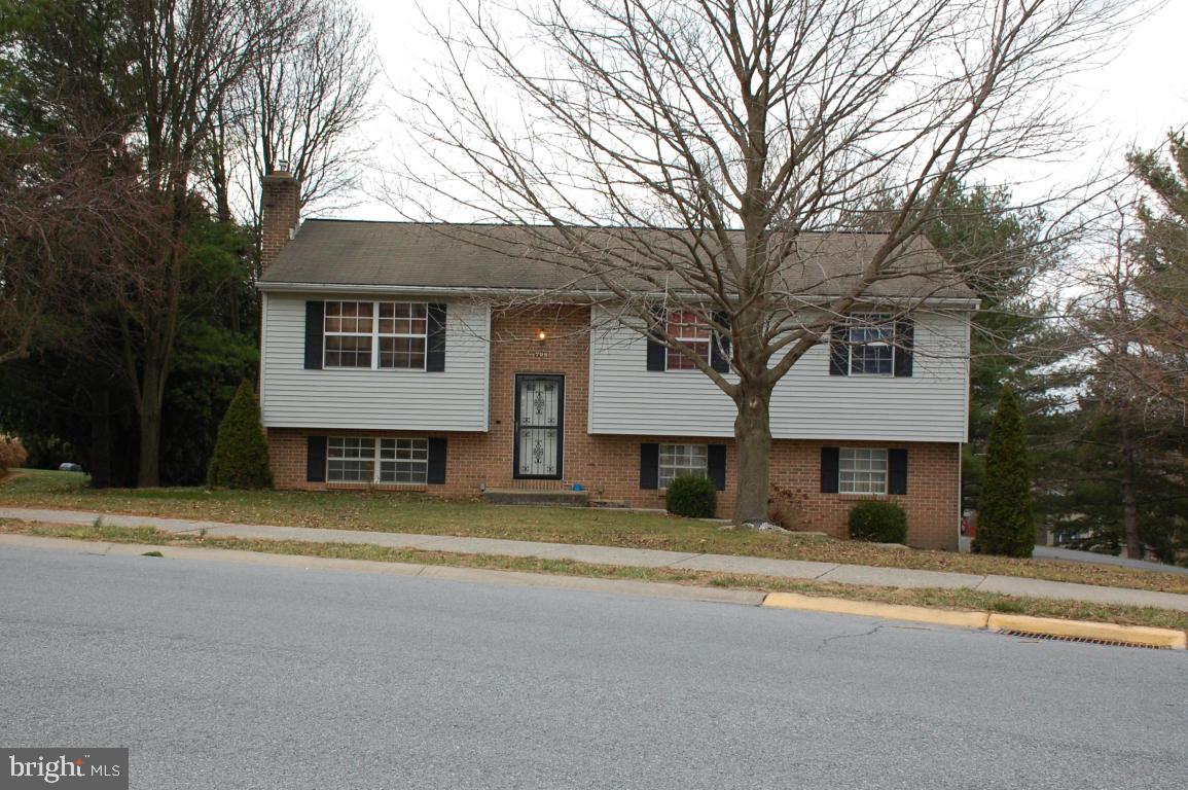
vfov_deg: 33.0
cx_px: 594
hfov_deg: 48.0
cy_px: 395
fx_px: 1335
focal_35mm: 40
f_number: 10
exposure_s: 1/200
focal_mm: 27
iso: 400
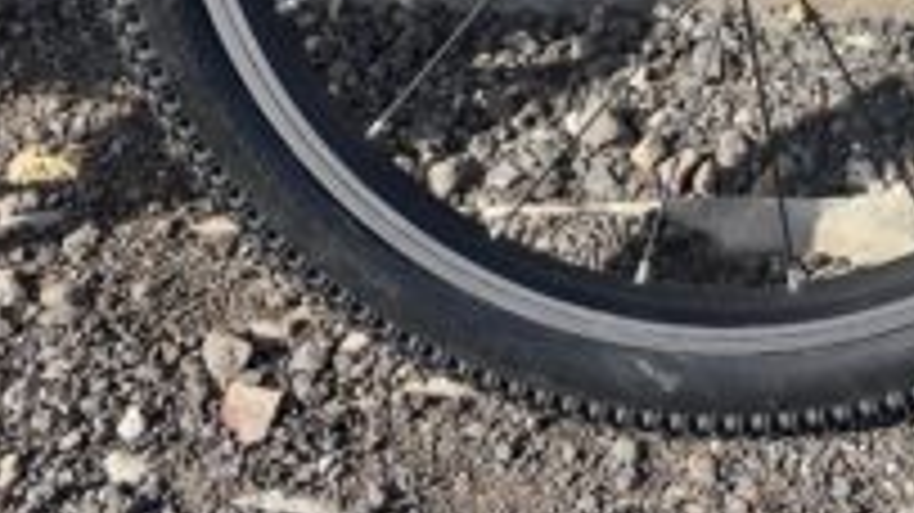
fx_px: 1623
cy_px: -274
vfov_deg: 16.3
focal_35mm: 67
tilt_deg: -15.1
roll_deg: -0.4
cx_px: 689
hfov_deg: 30.9
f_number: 1.6
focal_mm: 5.1
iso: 50
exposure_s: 1/1212
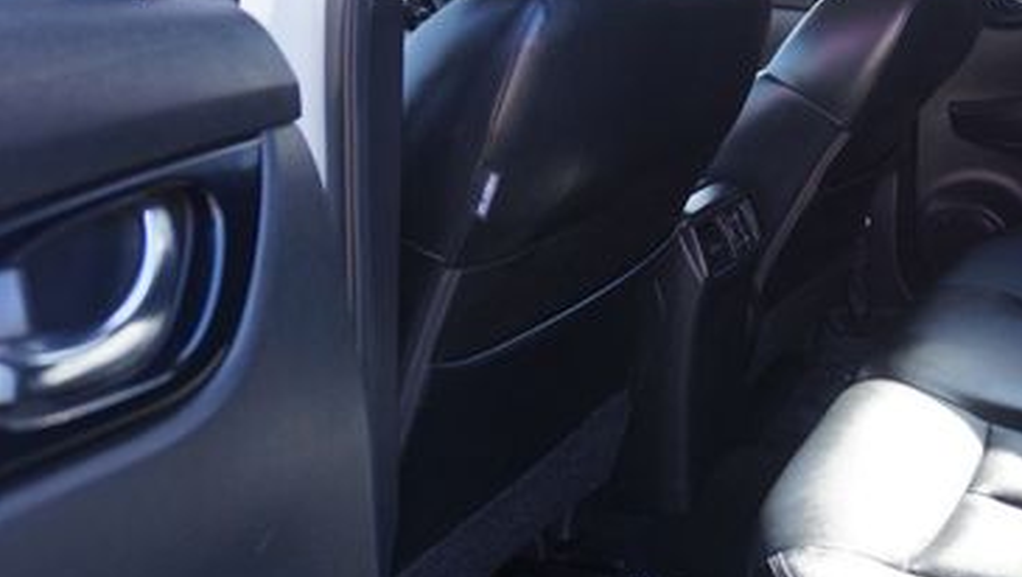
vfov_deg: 26.6
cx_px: 893
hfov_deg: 43.0
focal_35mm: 44
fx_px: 1193
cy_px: 112
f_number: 4
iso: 100
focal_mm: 16
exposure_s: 1/60
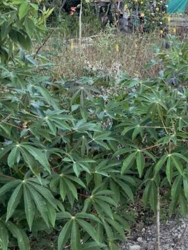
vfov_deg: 25.2
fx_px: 536
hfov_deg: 18.7
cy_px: 8
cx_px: 233
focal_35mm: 74
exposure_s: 1/424
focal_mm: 5.1
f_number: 1.6
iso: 32
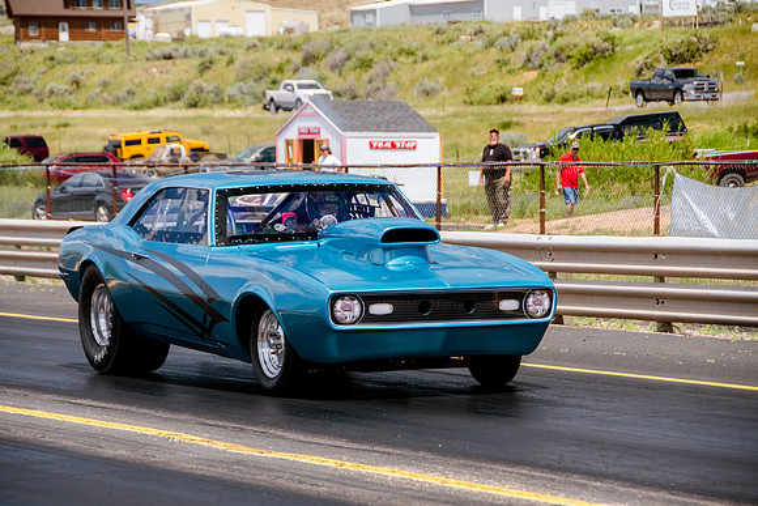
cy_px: 253
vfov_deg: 8.2
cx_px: 379
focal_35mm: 168
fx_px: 3538
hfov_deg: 12.2
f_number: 6.3
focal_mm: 112
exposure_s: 1/2500
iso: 800
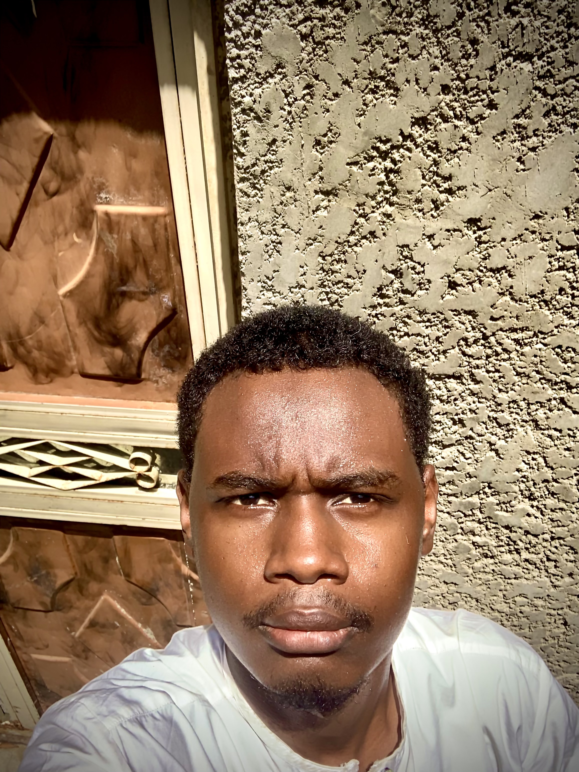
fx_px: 714
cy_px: 386
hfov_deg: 44.2
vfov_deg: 56.8
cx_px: 290
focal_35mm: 32
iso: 16
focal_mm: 2.87
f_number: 2.2
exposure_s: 1/739
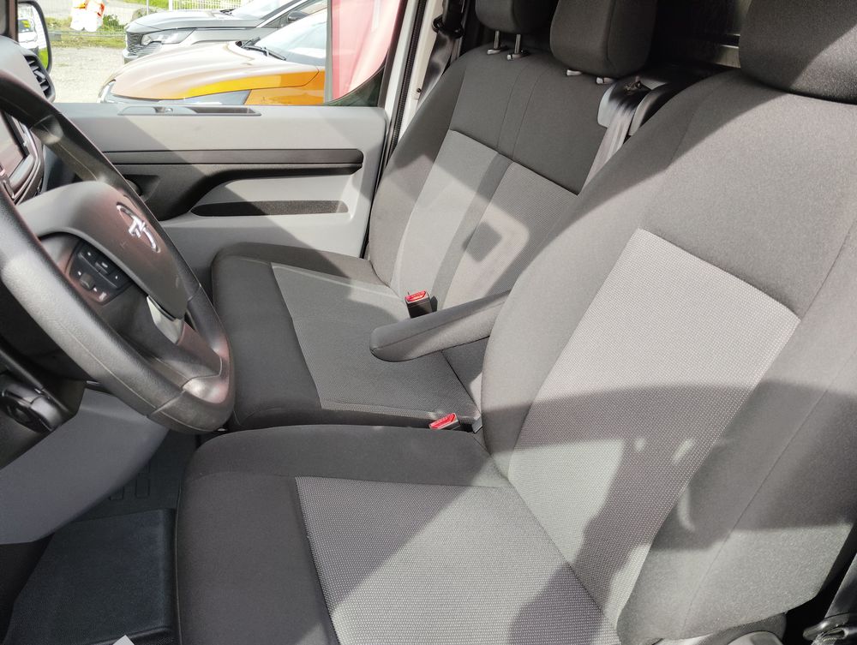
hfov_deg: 61.6
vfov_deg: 48.3
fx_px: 719
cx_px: 428
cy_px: 322
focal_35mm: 29
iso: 50
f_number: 1.8
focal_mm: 4.25
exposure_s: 1/185
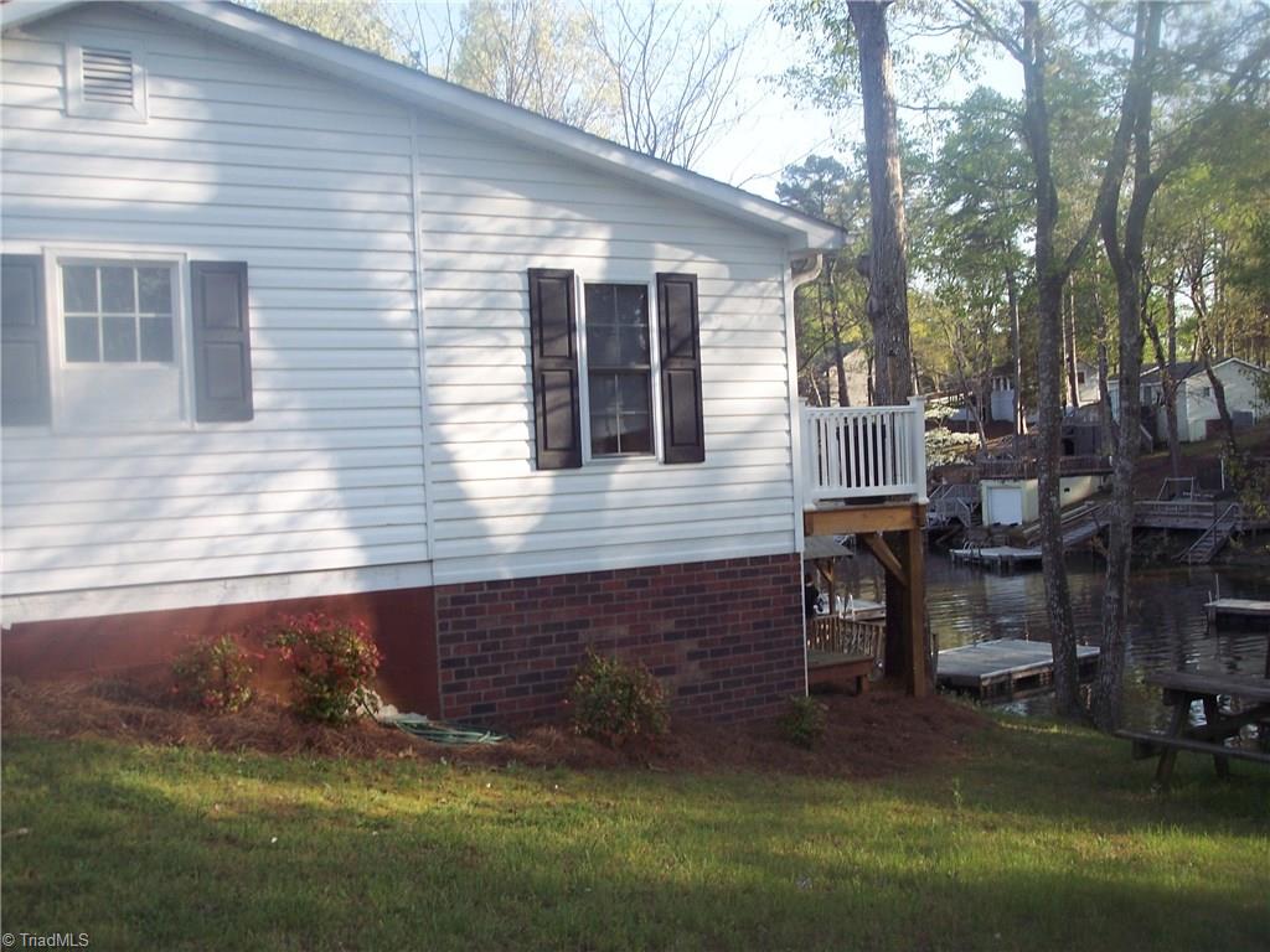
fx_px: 1431
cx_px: 635
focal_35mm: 39
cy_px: 476
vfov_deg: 36.8
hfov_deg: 47.9
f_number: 3.4
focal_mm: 8
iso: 100
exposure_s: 1/125
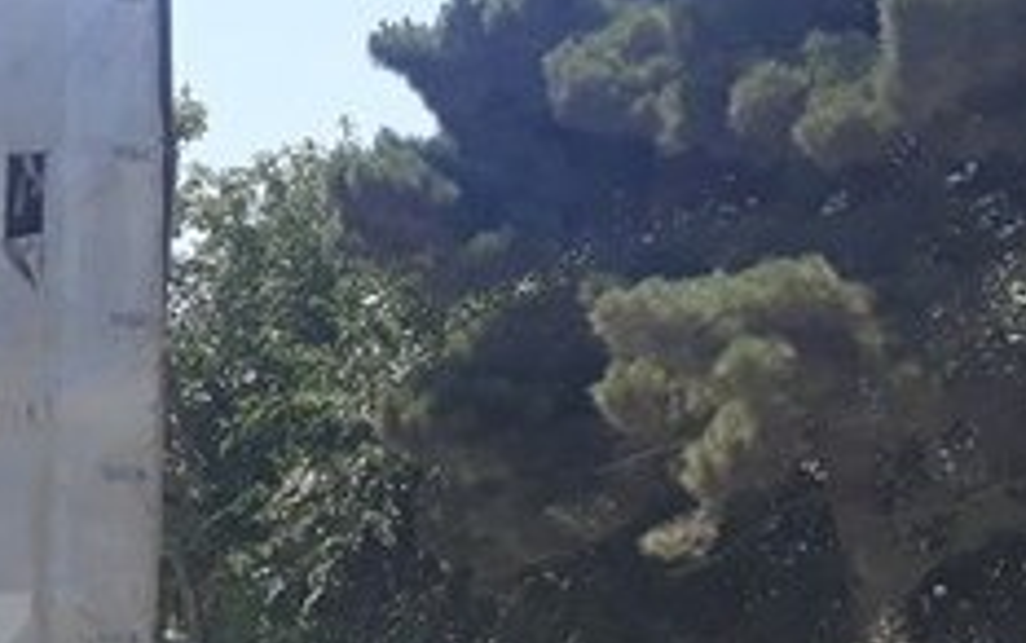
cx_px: -418
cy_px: 658
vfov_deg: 15.8
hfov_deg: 22.0
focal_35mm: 81
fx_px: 2267
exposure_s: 1/797
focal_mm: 3.6
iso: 40
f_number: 1.9
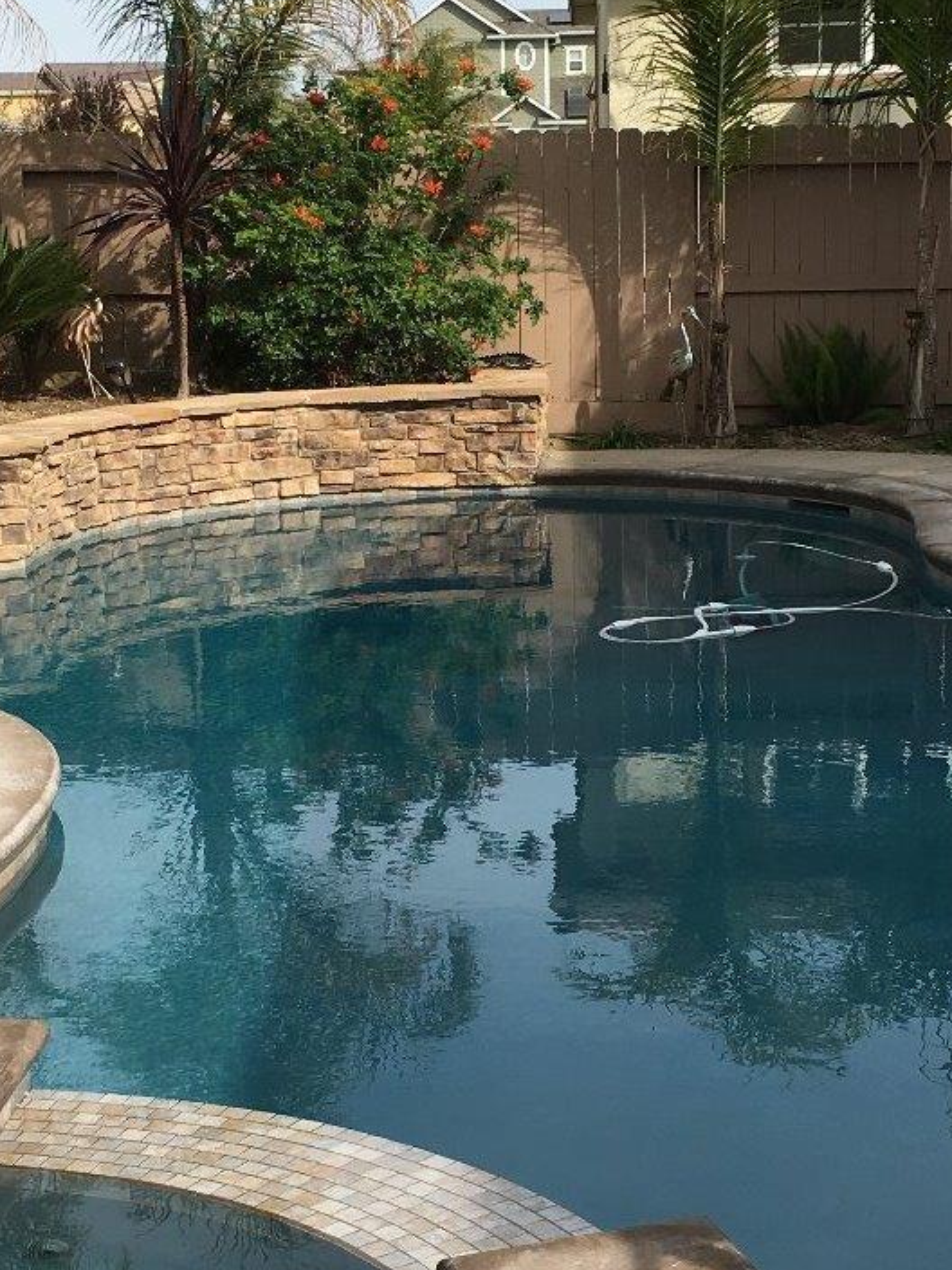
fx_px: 2493
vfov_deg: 28.5
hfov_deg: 21.6
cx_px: 380
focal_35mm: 68
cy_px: 738
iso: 25
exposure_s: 1/1570
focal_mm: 4.15
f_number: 2.2
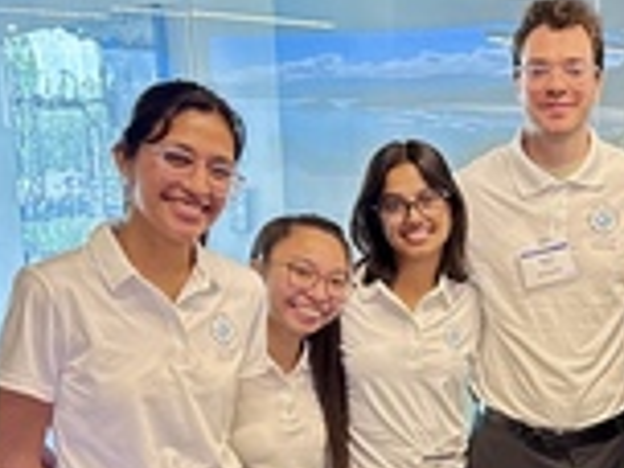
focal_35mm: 63
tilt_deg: -10.9
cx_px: 505
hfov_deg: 30.0
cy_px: 382
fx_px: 1136
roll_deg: +0.7
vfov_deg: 22.9
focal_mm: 6.76
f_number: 1.78
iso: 640
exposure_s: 1/60
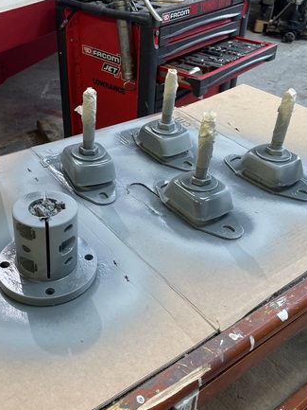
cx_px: 126
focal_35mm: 36
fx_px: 425
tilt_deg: -34.1
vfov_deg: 51.3
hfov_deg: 39.5
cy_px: 202
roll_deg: -1.6
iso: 80
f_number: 1.6
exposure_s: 1/100
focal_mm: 4.2
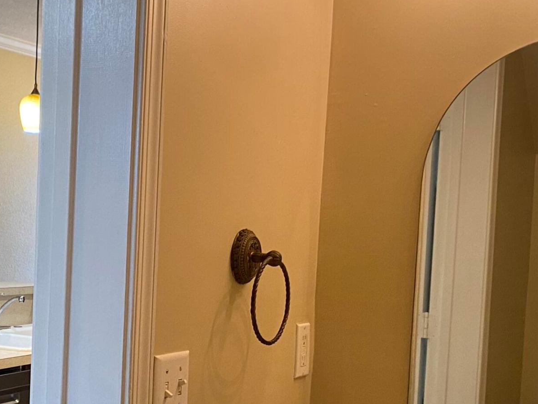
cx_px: 89
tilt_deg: -3.6
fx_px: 979
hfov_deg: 29.8
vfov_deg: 23.1
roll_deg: -1.5
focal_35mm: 63
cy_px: 289
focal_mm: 4.25
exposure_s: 1/60
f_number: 1.8
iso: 160
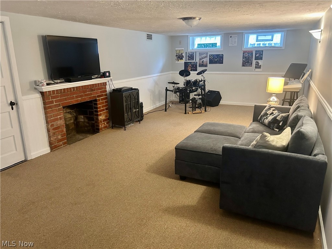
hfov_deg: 67.3
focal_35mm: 26
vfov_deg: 53.1
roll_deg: +1.3
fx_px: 249
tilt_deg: -16.6
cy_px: 124
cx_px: 166
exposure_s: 1/40
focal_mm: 5.7
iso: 500
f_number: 1.5
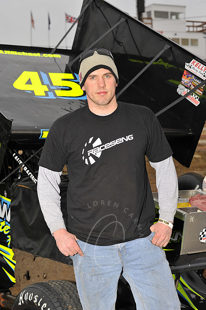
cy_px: 155
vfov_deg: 25.4
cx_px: 103
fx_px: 687
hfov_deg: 17.0
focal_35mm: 80
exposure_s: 1/250
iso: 500
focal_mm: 80
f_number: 8
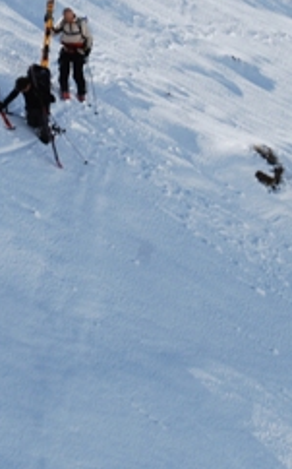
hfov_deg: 5.9
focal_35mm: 222
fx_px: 2834
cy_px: 81
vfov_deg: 9.4
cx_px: 72
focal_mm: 55
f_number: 10
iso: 100
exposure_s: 1/400
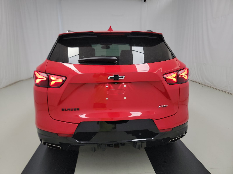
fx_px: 162
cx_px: 116
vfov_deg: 56.8
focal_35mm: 24
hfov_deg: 71.6
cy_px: 87
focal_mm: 6.7
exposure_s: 1/50
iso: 189
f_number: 1.8
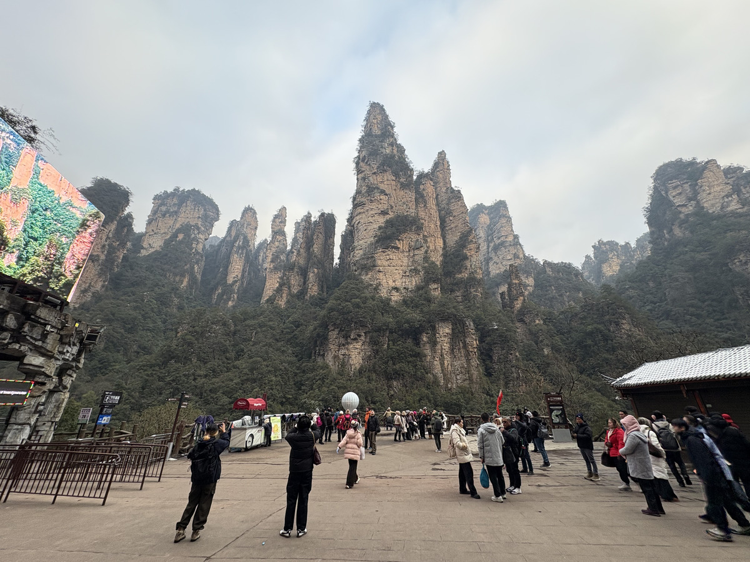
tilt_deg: +23.3
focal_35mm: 14
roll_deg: +0.3
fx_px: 303
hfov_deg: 102.1
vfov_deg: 85.7
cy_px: 281
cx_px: 375
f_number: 2.2
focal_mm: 2.22
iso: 80
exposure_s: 1/124
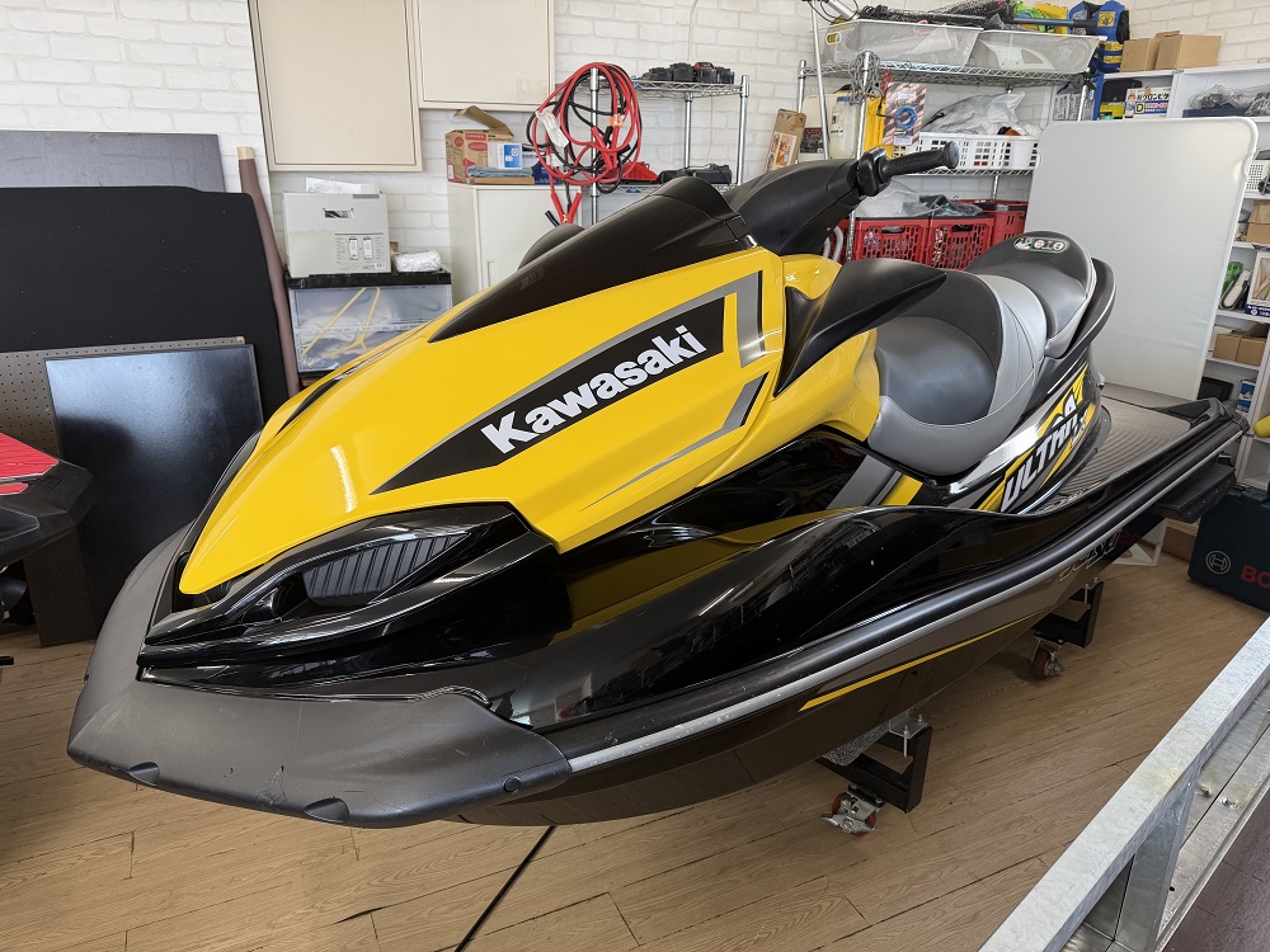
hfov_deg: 71.6
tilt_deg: -19.8
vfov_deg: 56.8
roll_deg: -0.9
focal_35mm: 24
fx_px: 881
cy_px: 476
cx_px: 635
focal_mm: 6.76
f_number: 1.78
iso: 100
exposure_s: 1/120
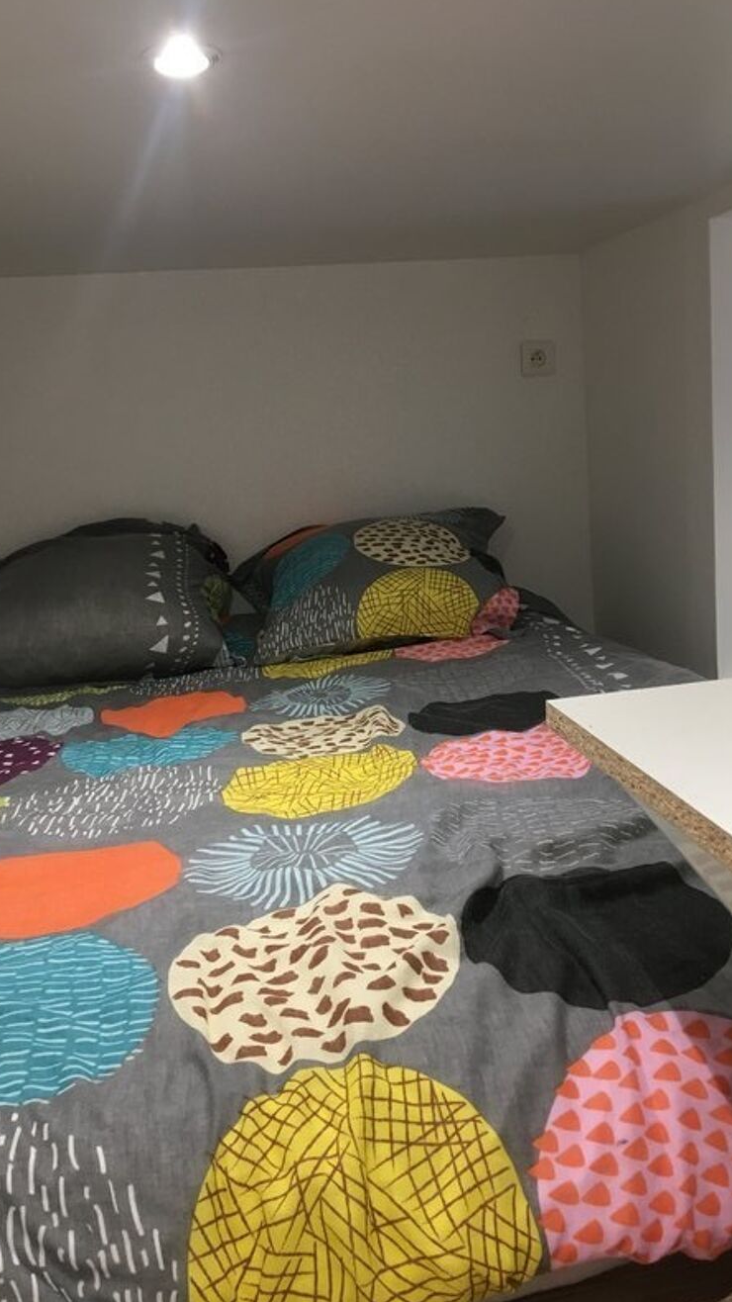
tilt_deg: -10.3
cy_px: 649
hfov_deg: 36.6
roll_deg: +3.9
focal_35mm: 32
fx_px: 1104
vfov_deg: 61.0
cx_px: 401
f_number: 2.2
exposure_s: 1/33
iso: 50
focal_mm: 4.15
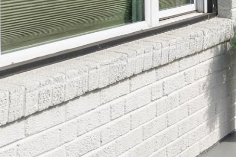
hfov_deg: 18.3
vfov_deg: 12.6
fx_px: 697
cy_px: -25
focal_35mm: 106
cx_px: 276
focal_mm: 23.5
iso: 100
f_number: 5
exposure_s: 1/250
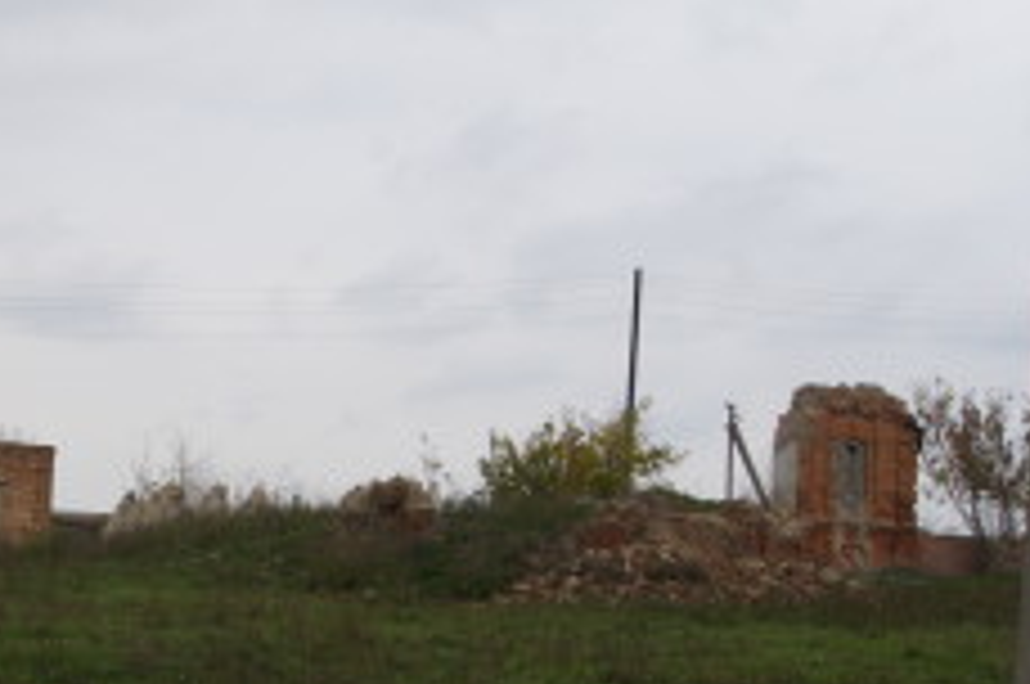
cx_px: 144
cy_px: 518
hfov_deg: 30.8
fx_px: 1800
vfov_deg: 21.3
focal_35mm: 63
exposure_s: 1/80
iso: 200
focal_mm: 24
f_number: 10
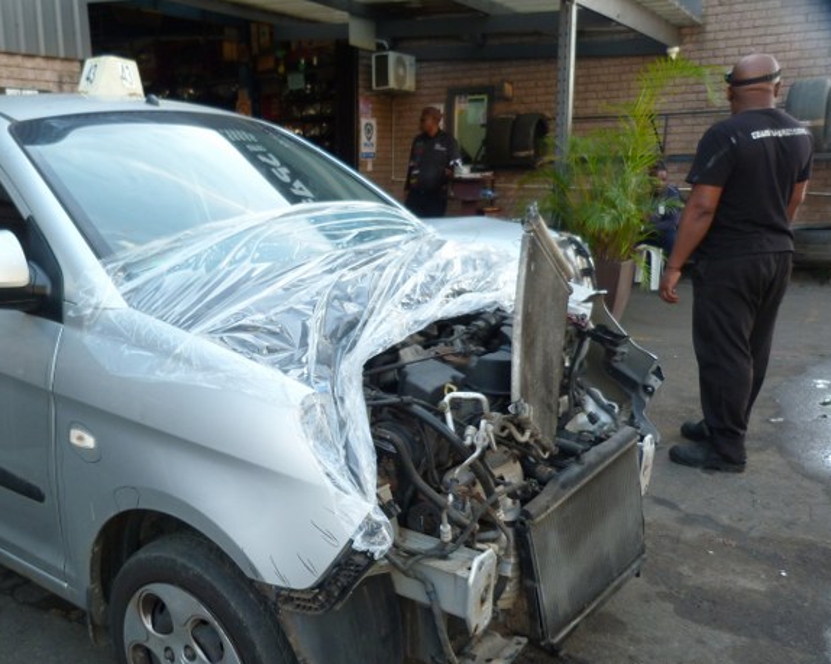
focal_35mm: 34
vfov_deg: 43.1
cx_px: 262
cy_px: 409
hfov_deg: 51.6
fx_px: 836
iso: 100
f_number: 2.8
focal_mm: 4.5
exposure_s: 1/60
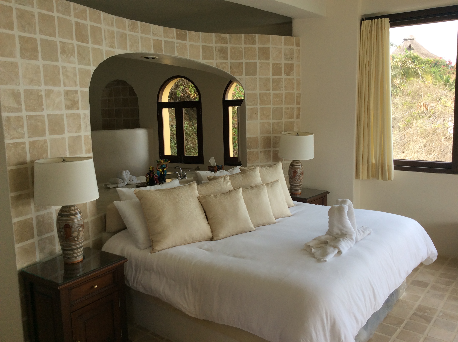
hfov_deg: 56.9
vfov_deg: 44.1
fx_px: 423
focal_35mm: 32
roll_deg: +3.7
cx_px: 229
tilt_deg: -8.8
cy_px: 171
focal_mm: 3.3
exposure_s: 1/233
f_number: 2.4
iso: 32
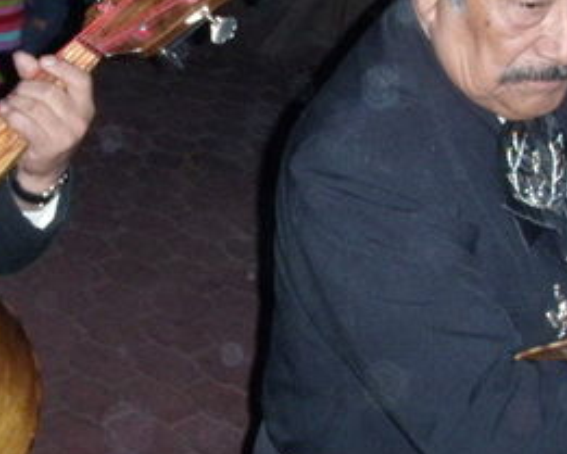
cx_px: 243
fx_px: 1528
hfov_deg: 21.0
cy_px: 135
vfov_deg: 16.8
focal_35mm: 91
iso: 320
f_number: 3.5
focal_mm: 6.7
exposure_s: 1/250
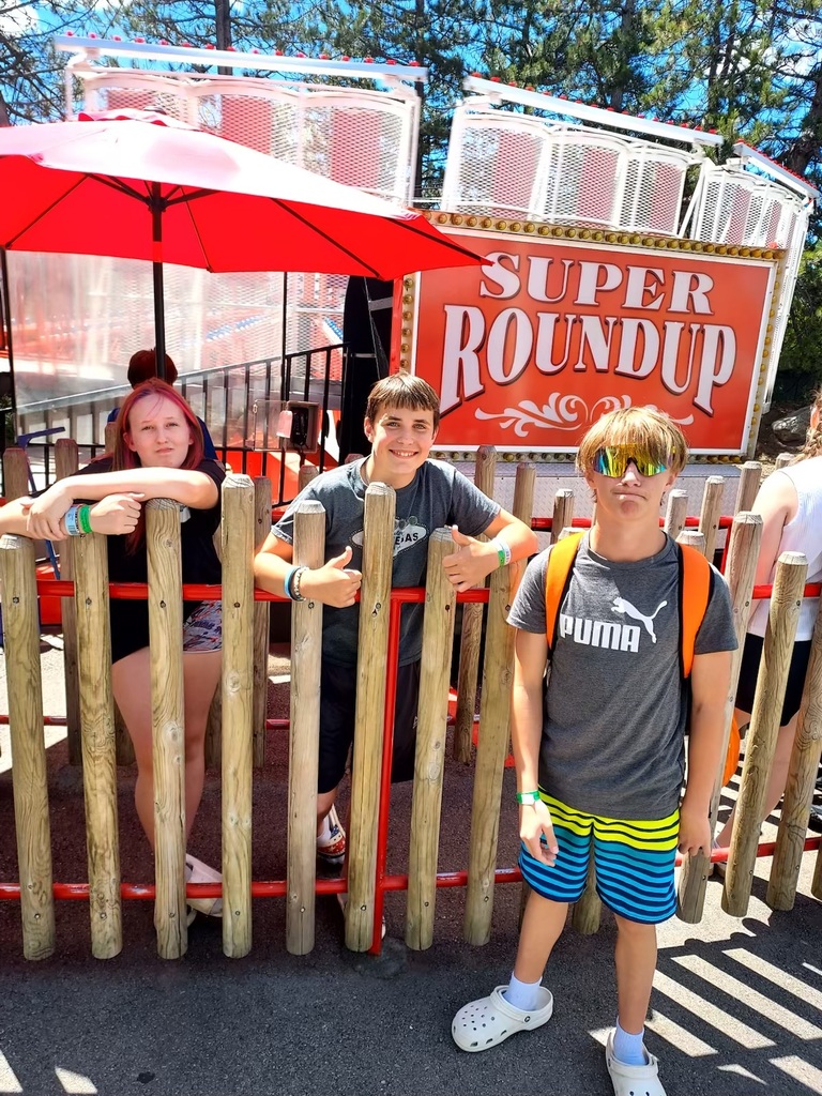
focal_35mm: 24
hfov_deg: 56.8
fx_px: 760
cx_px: 411
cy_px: 548
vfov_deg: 71.6
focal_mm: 4.6
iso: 40
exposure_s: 1/327
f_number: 1.8
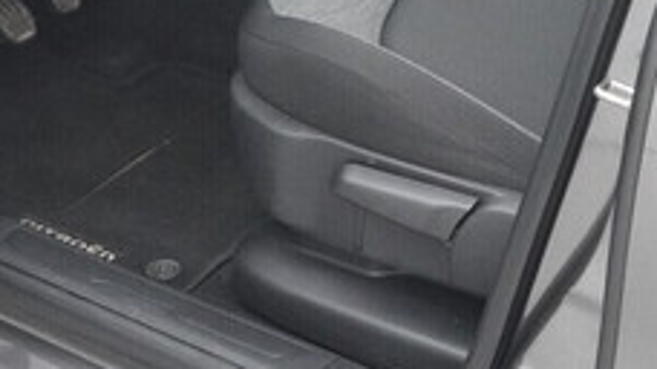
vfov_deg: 12.8
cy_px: -133
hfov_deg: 23.4
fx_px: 1585
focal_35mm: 91
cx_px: 280
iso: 6400
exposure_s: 1/250
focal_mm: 24
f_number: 6.3
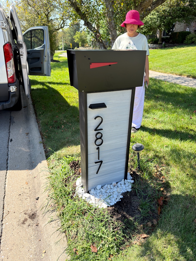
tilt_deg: -24.1
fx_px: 181
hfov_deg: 56.8
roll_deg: -3.0
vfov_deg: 71.6
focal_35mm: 24
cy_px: 130
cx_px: 98
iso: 100
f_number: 1.78
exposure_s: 1/1255
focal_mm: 6.76
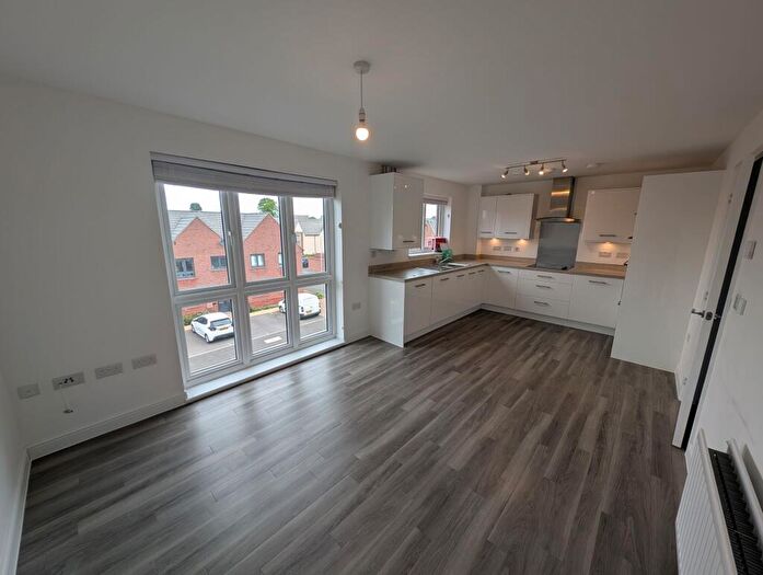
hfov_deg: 110.4
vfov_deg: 94.7
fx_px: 265
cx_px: 382
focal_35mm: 12
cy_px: 288
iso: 36
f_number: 1.95
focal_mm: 2.23
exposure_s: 1/225
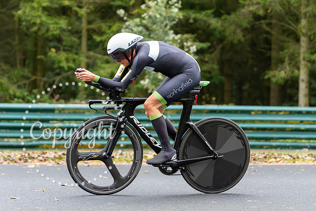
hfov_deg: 14.4
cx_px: 184
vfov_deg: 9.6
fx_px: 1249
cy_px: 88
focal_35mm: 142
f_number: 2.8
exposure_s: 1/1250
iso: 2000
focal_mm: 114
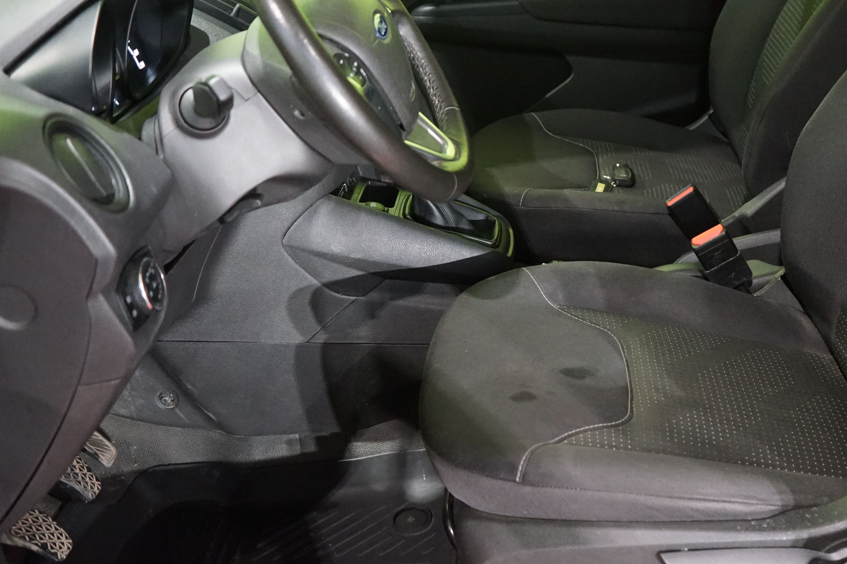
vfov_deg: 29.8
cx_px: 524
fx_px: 1059
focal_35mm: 45
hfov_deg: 43.3
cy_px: 254
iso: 6400
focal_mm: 35
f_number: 4
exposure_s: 1/40
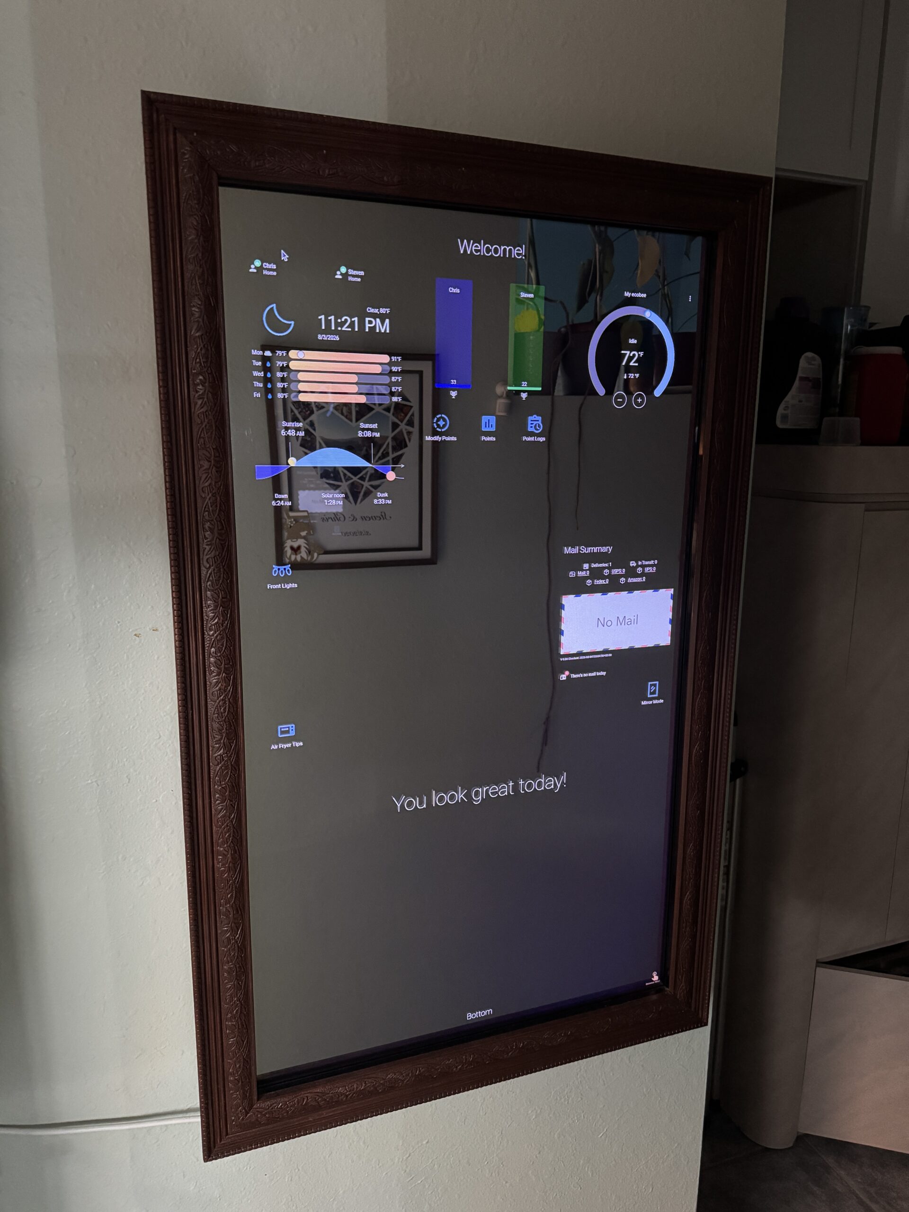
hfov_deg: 56.8
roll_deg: +0.4
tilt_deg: -12.8
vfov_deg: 71.6
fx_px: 840
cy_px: 606
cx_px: 454
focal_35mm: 24
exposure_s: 1/31
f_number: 1.78
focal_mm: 6.76
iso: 1000
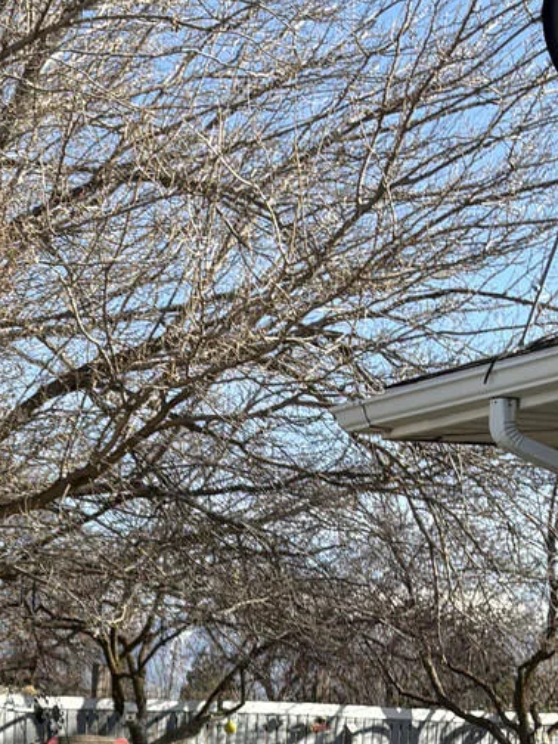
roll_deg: -1.9
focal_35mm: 99
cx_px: -244
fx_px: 2128
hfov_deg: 14.1
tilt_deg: -1.8
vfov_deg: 19.1
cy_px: 807
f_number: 1.6
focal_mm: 5.96
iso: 50
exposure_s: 1/1953
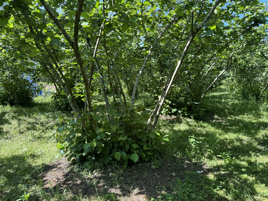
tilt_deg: -4.5
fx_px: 186
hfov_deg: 71.6
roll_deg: +1.8
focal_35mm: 24
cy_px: 100
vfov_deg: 56.8
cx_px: 134
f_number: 1.78
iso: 80
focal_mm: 6.76
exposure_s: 1/477
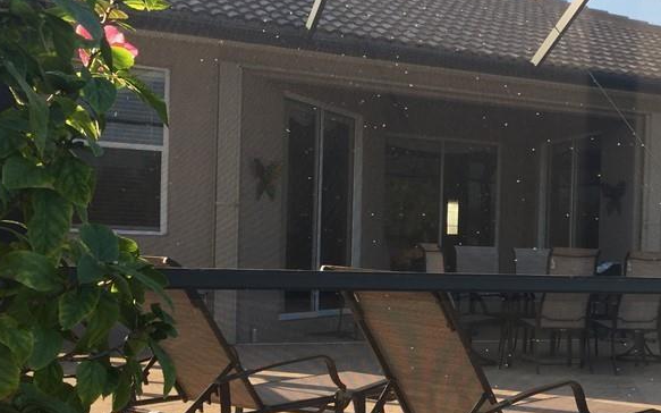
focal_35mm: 54
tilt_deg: -1.1
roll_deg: -2.8
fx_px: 972
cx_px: 553
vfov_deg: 23.9
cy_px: 275
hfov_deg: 36.0
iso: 32
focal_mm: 4.15
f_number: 2.2
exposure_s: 1/373
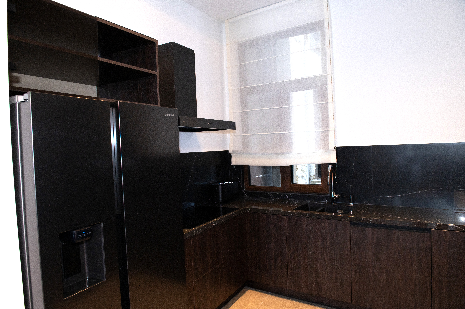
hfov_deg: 73.8
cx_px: 232
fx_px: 310
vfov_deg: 53.1
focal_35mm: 24
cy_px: 154
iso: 400
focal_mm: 24
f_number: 6.3
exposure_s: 1/60
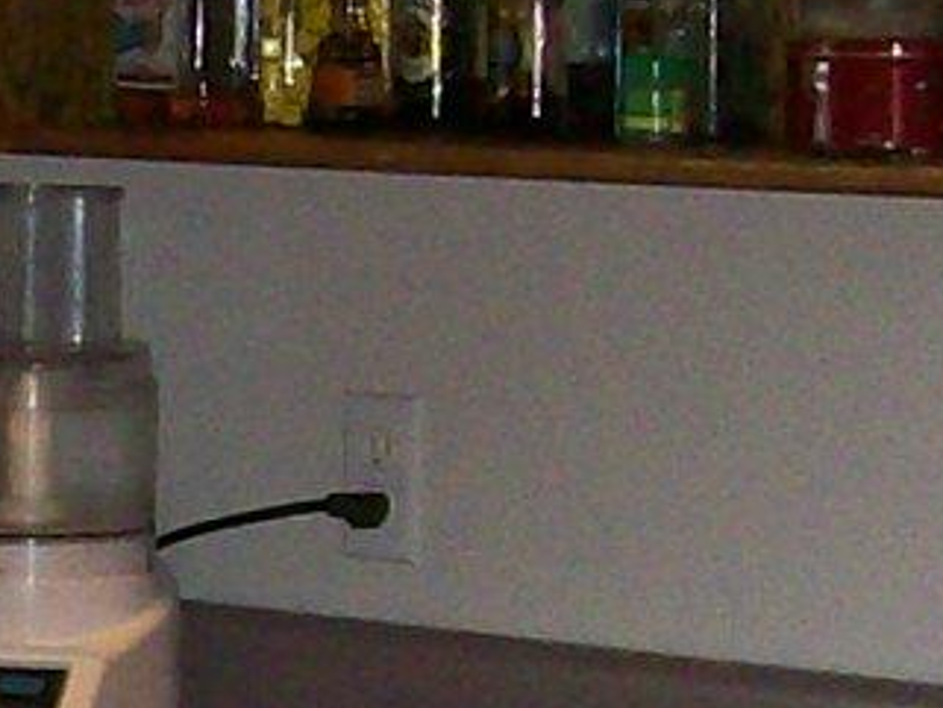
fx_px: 7031
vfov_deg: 5.7
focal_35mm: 258
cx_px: -482
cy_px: 714
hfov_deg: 7.5
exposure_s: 1/64
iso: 140
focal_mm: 6
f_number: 2.7
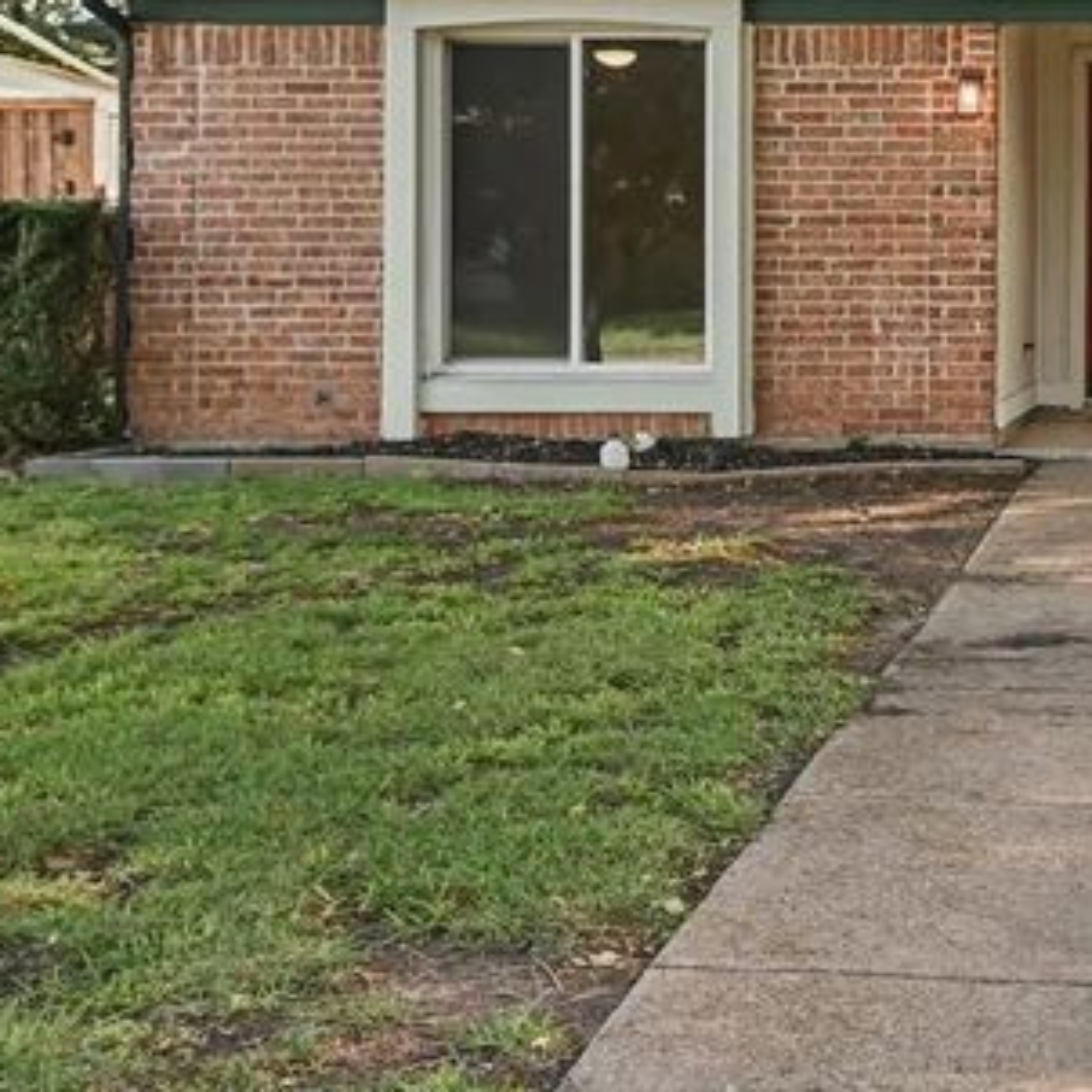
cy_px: 74
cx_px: 1276
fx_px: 1749
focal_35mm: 49
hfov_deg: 30.1
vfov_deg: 32.6
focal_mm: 17
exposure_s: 1/160
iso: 400
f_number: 8
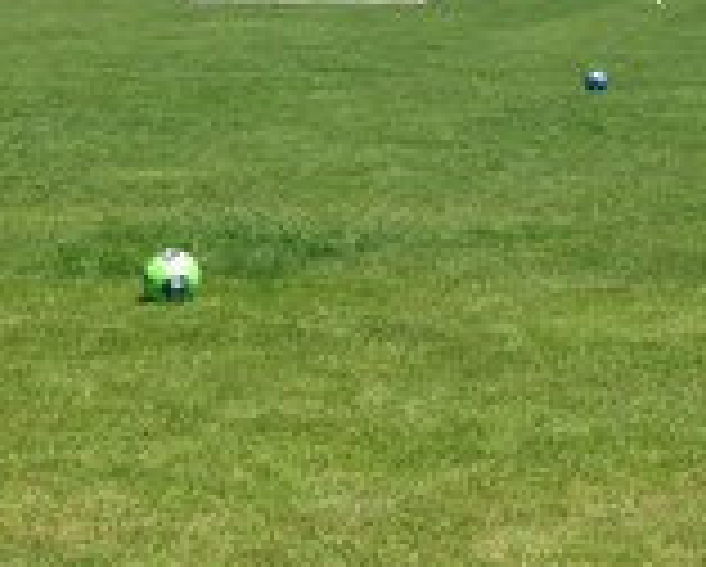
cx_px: 724
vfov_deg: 17.3
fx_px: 1799
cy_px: -61
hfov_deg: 21.3
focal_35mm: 86
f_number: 2.4
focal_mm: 4.12
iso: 50
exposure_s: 1/1323
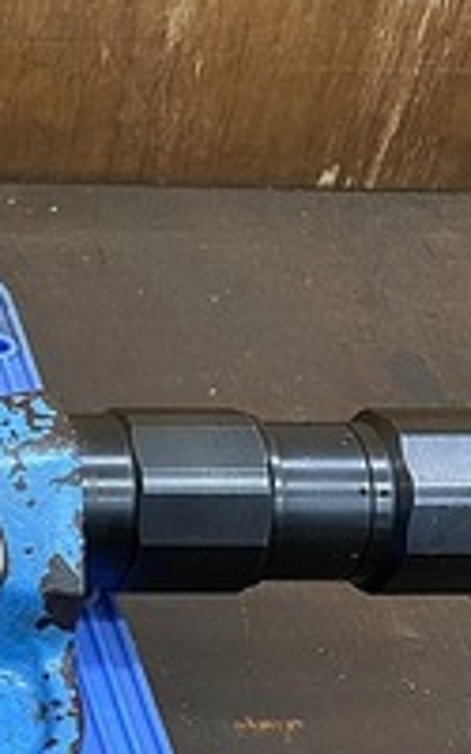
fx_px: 1807
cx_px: -486
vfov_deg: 23.4
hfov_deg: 12.9
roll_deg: -0.4
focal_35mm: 88
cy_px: 505
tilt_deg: -41.3
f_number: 1.8
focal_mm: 4.25
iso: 250
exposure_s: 1/50
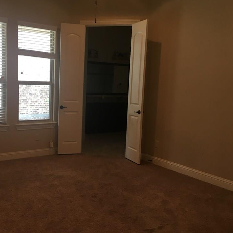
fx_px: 274
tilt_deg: -4.2
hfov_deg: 45.3
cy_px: 111
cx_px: 77
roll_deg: -1.0
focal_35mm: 36
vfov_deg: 46.0
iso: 50
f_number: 2.2
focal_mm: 4.15
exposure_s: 1/30
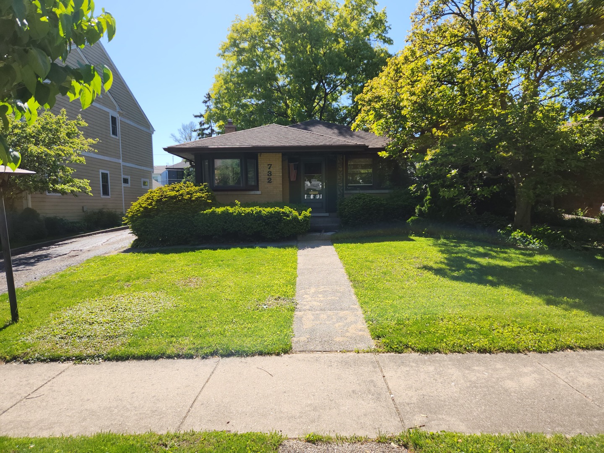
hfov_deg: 73.9
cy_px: 226
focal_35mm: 23
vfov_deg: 58.9
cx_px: 302
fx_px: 401
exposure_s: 1/986
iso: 20
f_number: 1.8
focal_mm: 5.4
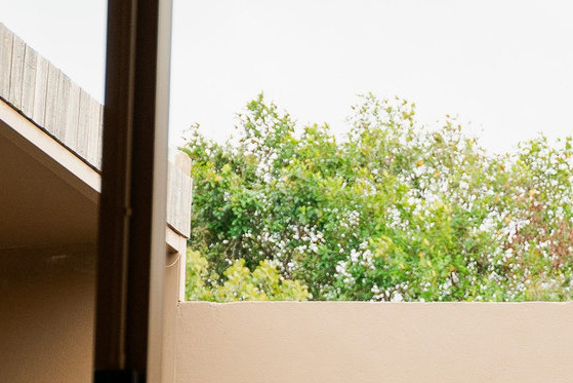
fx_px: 3582
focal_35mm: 225
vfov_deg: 6.1
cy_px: 513
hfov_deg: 9.1
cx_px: 625
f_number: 3.2
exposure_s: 1/200
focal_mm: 49.1
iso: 500
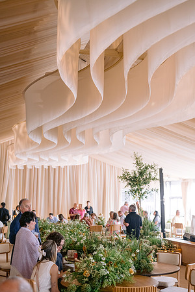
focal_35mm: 50
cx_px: 98
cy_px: 146
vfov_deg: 39.6
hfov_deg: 27.0
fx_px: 406
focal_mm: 50
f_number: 2.5
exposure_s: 1/200
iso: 1000
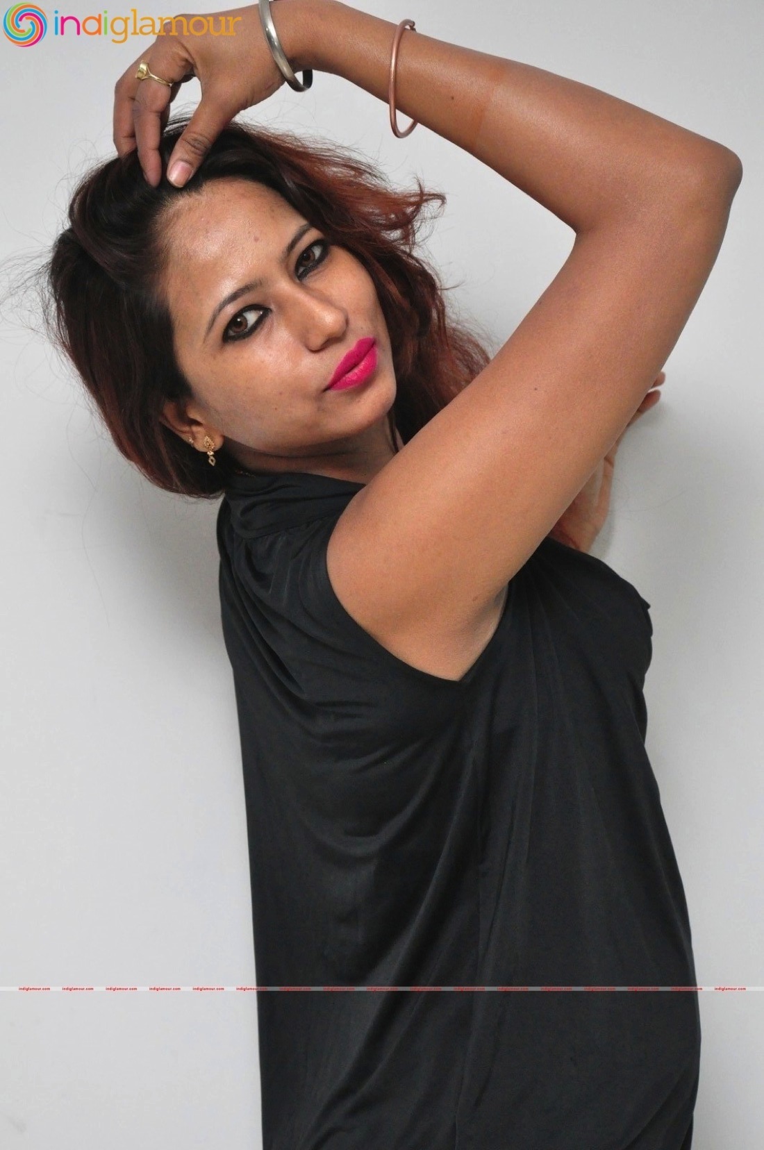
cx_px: 382
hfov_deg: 14.7
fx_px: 2968
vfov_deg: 21.9
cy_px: 575
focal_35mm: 93
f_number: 6.3
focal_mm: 62
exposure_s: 1/125
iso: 3200
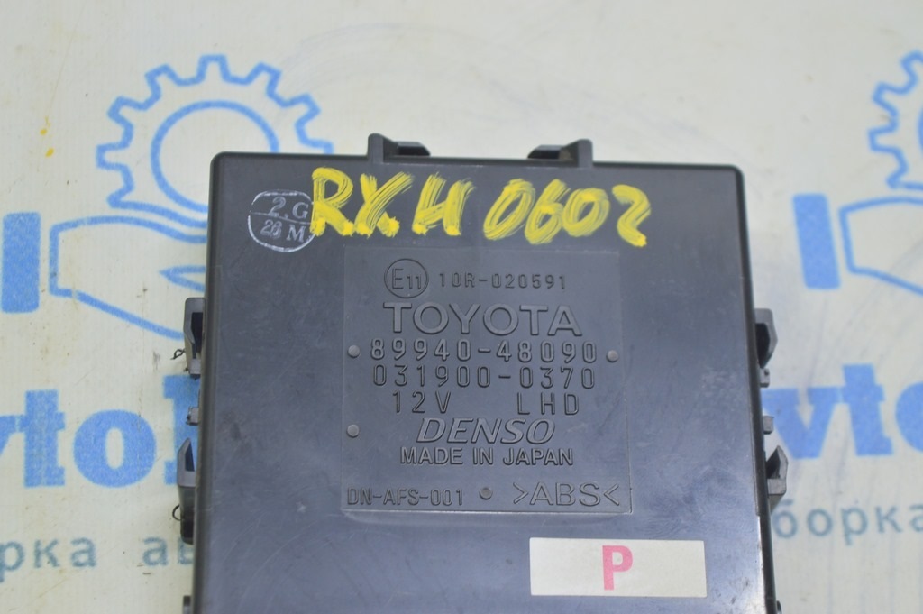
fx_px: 2113
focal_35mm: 82
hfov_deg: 24.6
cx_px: 462
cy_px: 307
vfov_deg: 16.5
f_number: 5.6
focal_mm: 55
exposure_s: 1/20
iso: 400
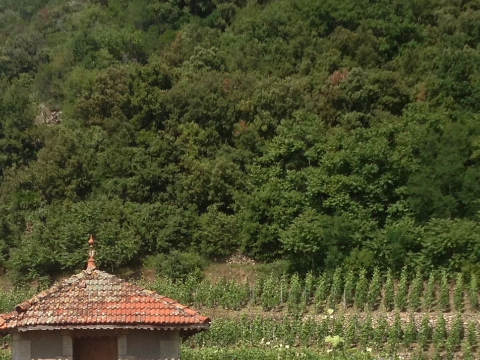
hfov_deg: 16.6
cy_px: 409
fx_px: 1636
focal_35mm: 118
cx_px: 155
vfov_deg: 12.3
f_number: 2.4
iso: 64
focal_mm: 4.28
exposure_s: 1/1493
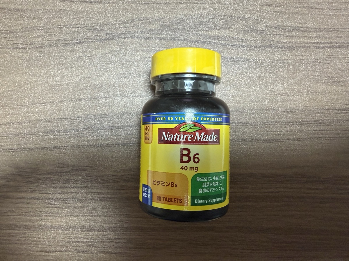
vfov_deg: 53.1
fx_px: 262
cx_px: 174
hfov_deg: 67.3
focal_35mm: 26
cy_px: 130
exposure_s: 1/50
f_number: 2.2
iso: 320
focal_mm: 2.22
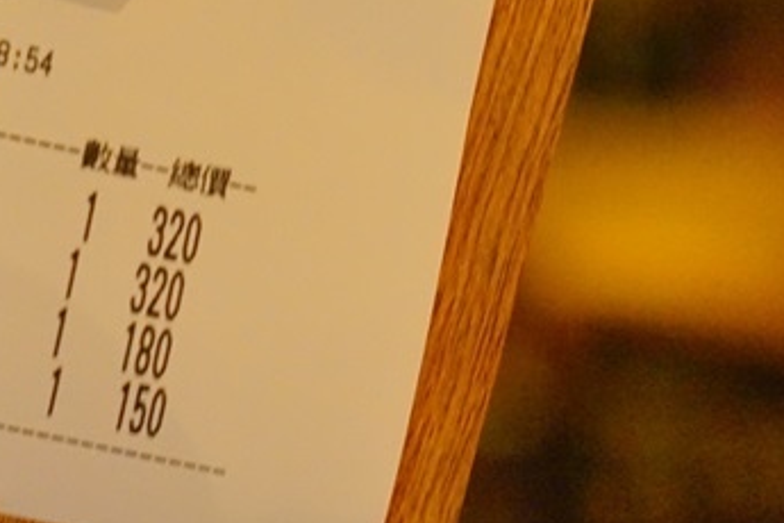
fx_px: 2678
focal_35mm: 123
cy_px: 83
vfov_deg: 11.1
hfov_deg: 16.5
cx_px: 166
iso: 5000
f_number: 4
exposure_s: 1/60
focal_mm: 53
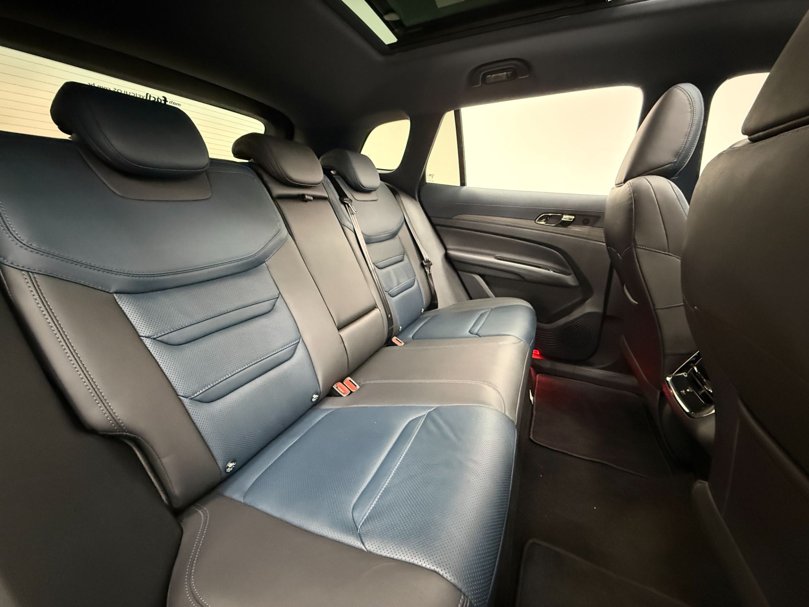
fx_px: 327
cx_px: 404
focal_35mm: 14
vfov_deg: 85.7
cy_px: 304
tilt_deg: -17.8
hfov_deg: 102.1
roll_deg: -0.5
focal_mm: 2.22
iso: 1250
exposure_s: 1/30
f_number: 2.2
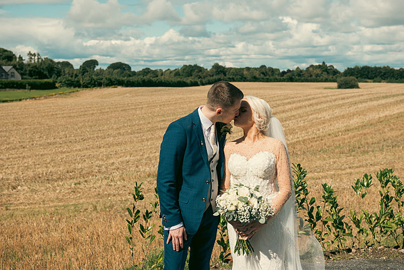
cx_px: 202
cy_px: 135
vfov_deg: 27.0
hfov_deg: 39.6
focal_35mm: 50
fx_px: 561
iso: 100
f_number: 5.6
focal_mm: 50
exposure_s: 1/800
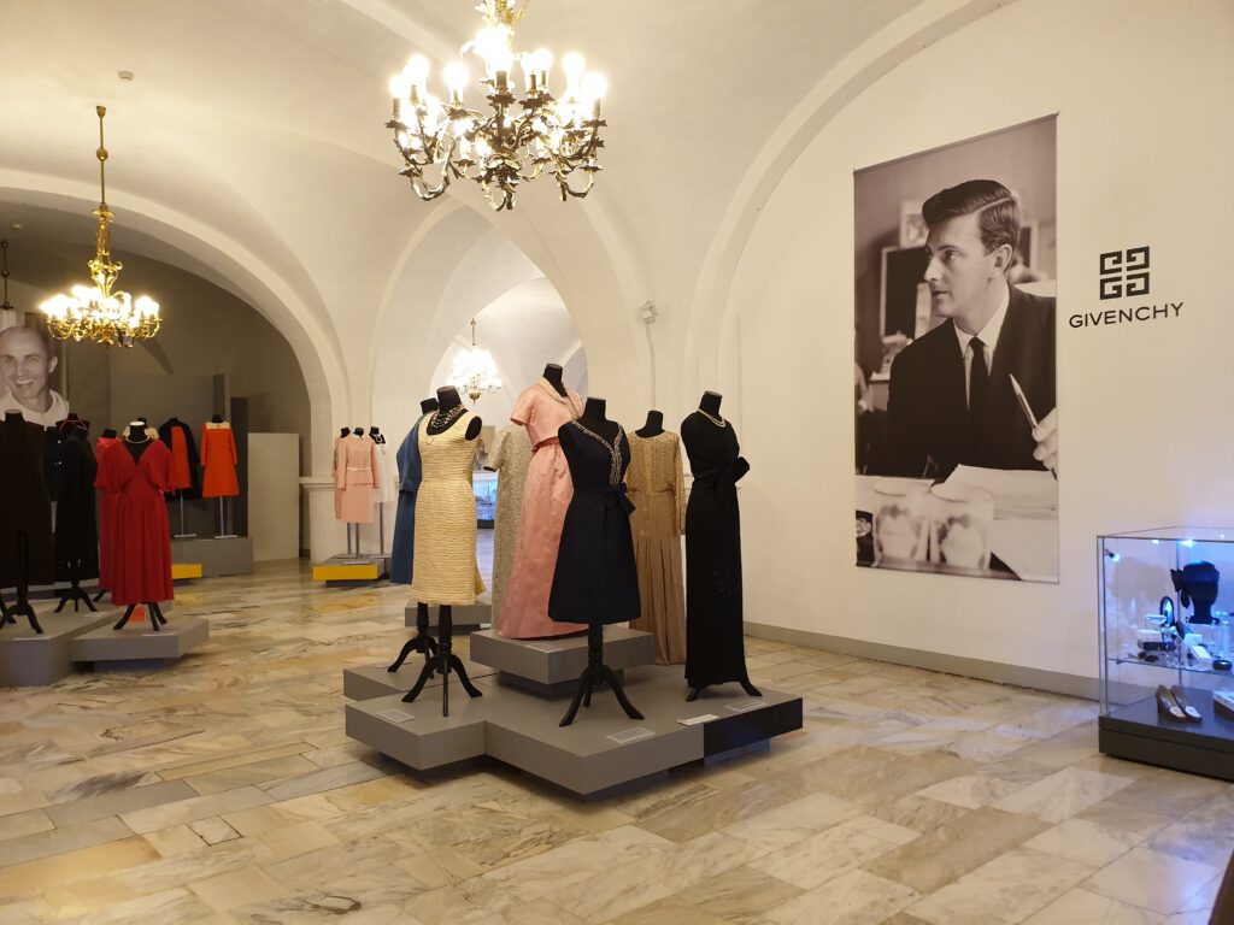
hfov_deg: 67.3
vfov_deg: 53.1
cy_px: 462
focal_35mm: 26
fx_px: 927
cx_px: 617
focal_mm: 4.3
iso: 320
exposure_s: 1/50
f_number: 2.4
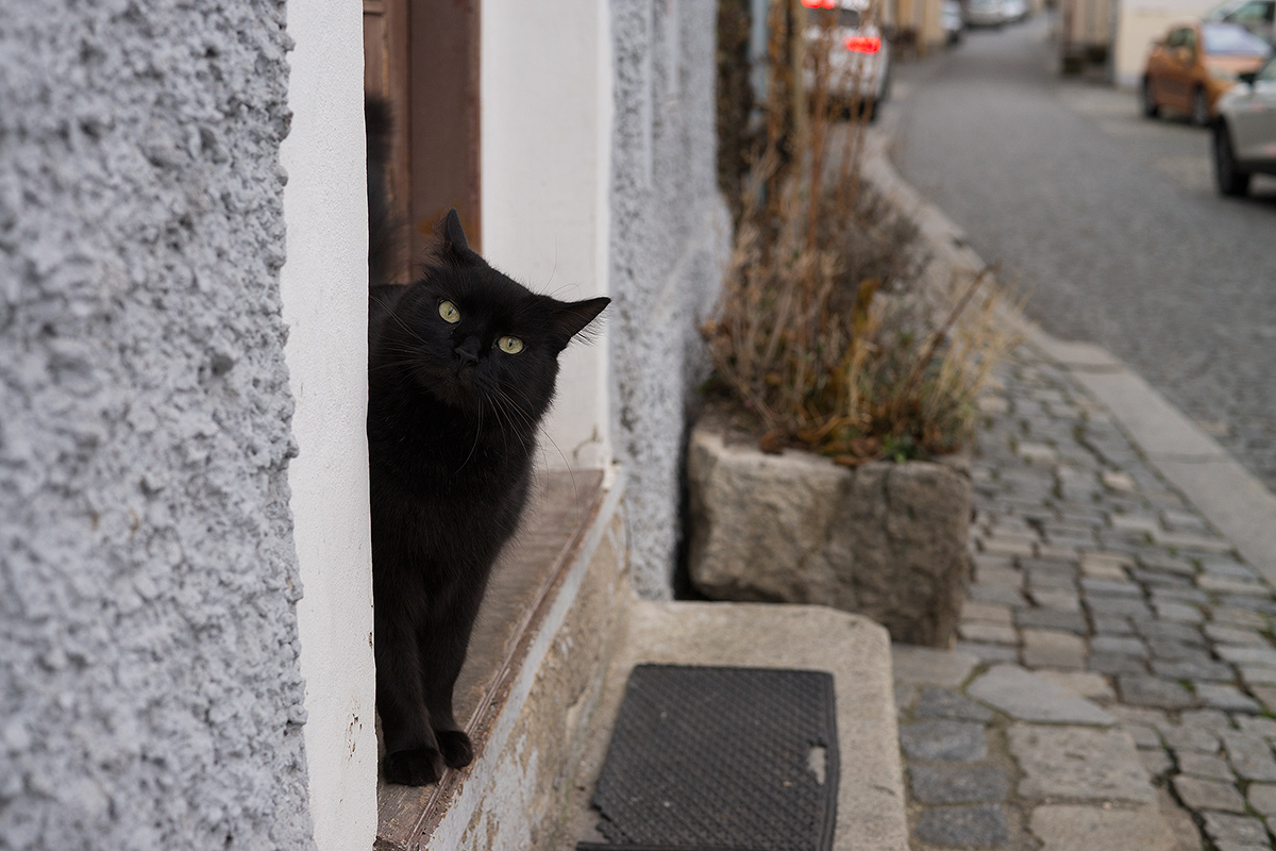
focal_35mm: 50
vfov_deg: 27.0
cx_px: 638
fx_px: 1772
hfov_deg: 39.6
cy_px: 426
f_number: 5.6
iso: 250
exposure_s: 1/200
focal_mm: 50
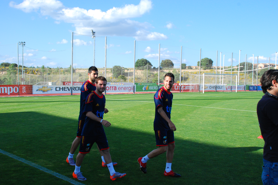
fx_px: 309
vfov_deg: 33.4
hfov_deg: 48.5
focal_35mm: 40
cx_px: 141
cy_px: 93
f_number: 9
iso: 400
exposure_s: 1/320
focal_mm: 26
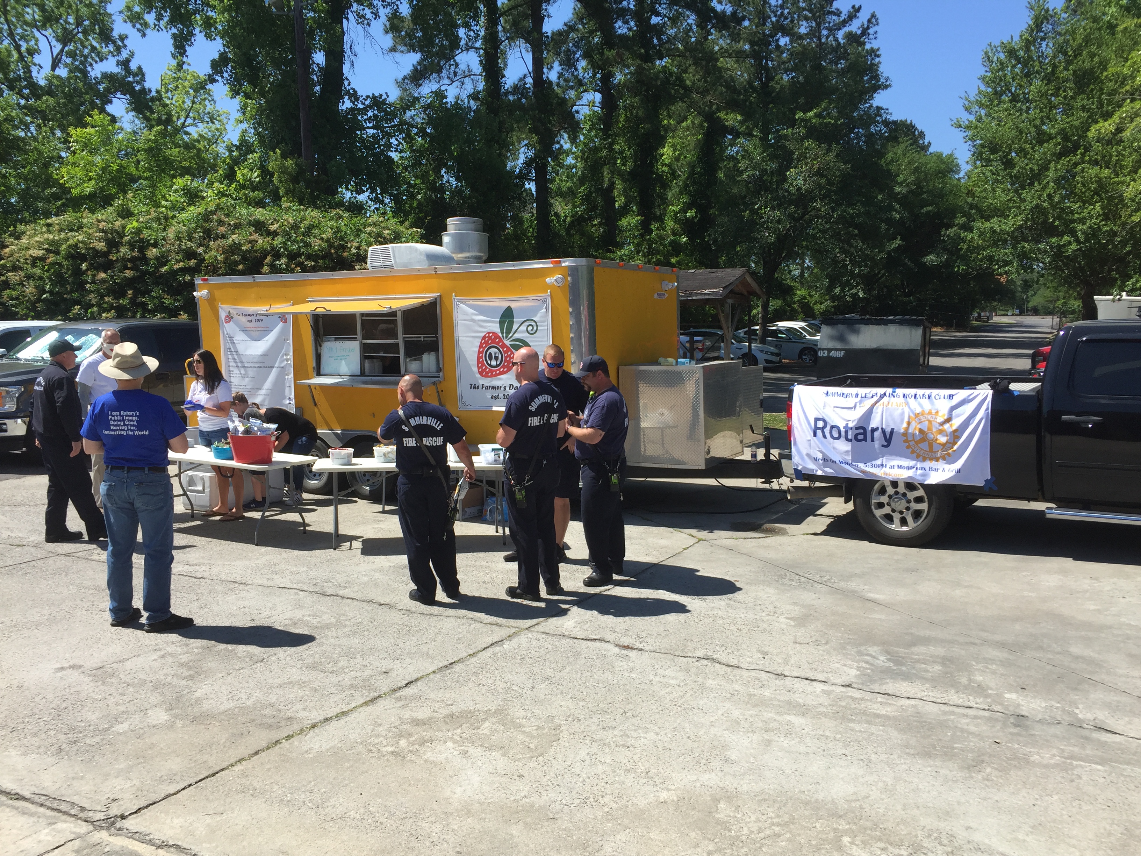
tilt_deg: -6.5
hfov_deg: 61.7
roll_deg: -0.4
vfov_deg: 48.2
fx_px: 956
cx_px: 570
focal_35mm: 29
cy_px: 428
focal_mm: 4.15
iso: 32
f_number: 2.2
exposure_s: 1/1412
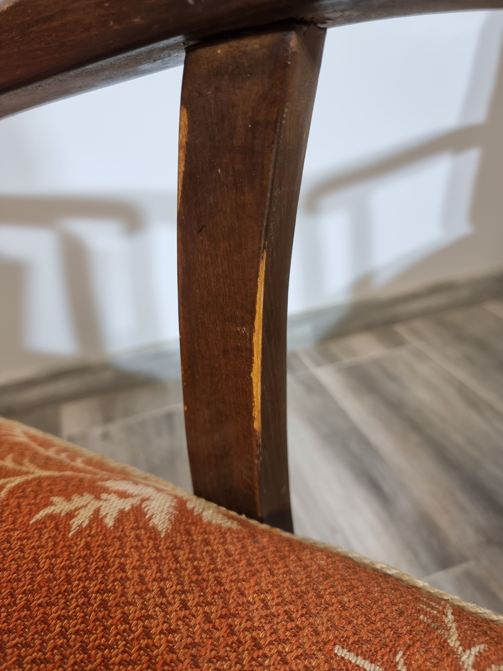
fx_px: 465
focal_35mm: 24
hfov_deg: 56.8
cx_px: 252
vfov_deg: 71.6
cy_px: 336
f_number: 1.8
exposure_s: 1/100
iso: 200
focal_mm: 6.7
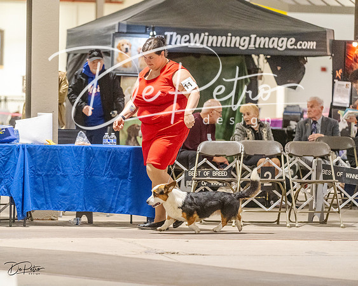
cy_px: 143
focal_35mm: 146
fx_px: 1551
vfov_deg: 10.5
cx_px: 155
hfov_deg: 13.2
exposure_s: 1/400
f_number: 3.2
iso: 6400
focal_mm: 130
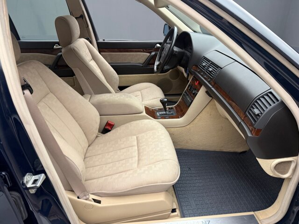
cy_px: 112
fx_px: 207
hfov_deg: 71.6
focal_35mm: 24
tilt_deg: -26.1
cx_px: 150
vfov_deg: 56.8
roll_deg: +2.1
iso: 250
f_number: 1.78
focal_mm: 6.76
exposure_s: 1/47
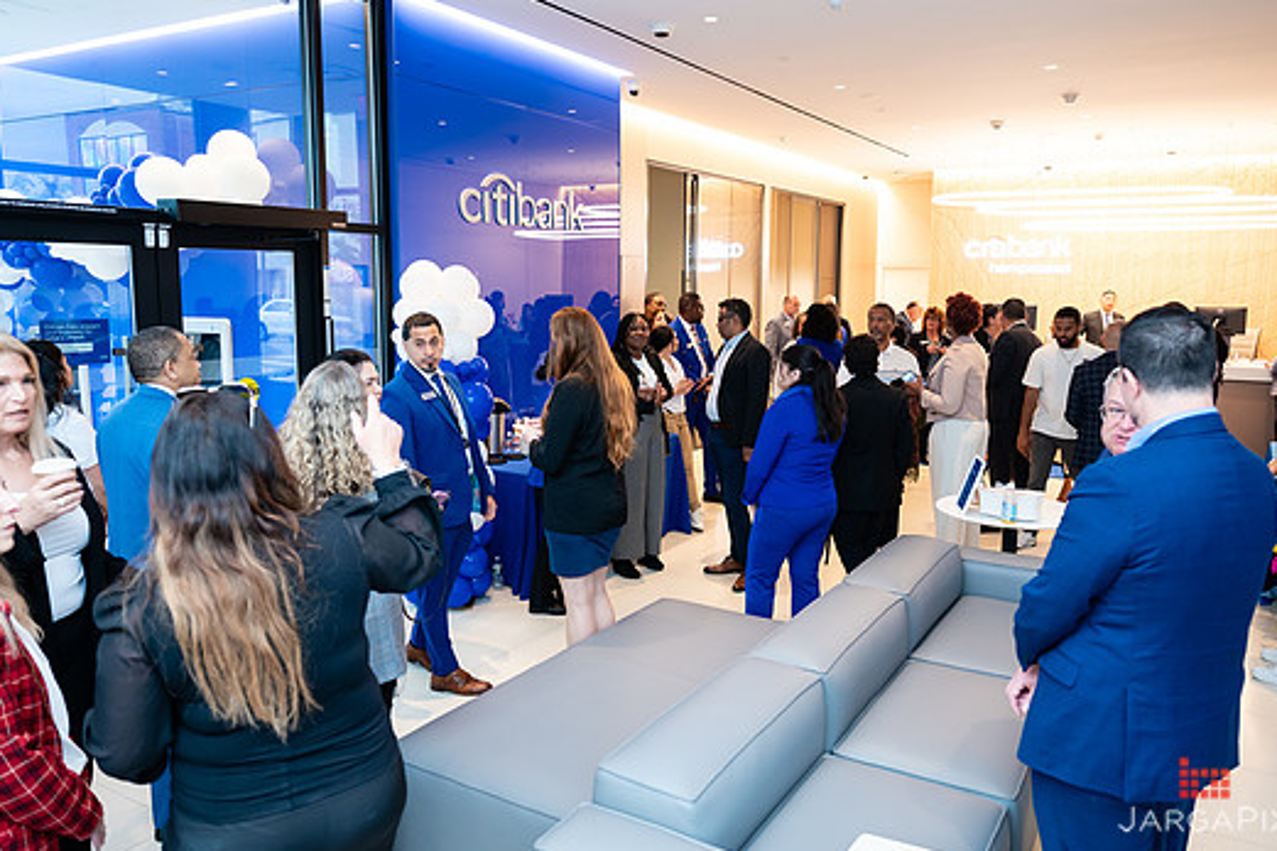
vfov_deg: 47.9
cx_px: 642
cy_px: 412
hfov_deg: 67.4
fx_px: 957
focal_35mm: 27
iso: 1250
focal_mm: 24
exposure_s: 1/200
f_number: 3.2
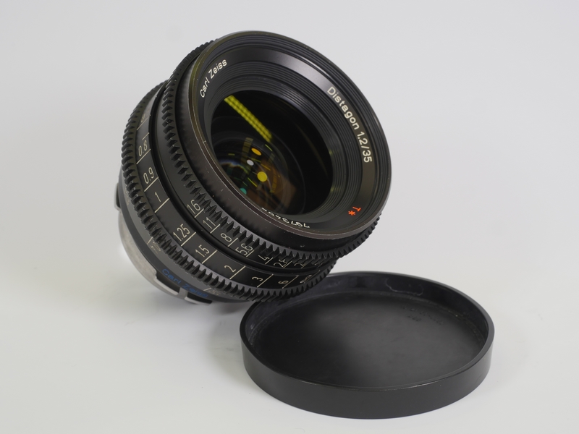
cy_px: 217
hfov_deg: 25.7
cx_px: 290
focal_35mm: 76
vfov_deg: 19.4
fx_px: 1271
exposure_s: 1/8
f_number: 9
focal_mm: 38
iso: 200
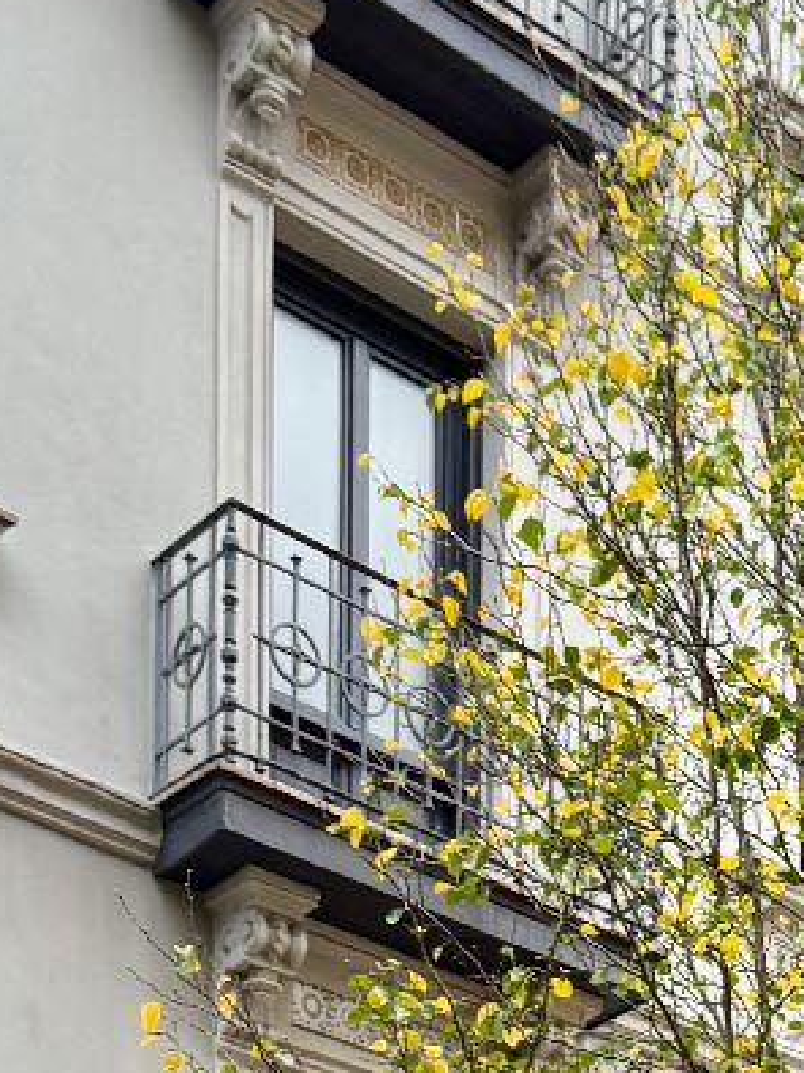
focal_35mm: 81
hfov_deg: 18.0
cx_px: 690
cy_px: 1470
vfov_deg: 21.4
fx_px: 2510
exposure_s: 1/77
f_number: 1.78
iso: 200
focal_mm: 6.76
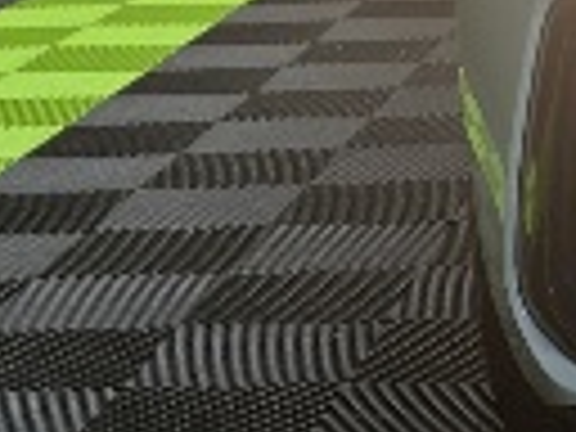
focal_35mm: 169
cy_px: -238
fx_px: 2812
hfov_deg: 11.3
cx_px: 810
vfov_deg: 8.6
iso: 40
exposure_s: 1/100
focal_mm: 5.96
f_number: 1.6
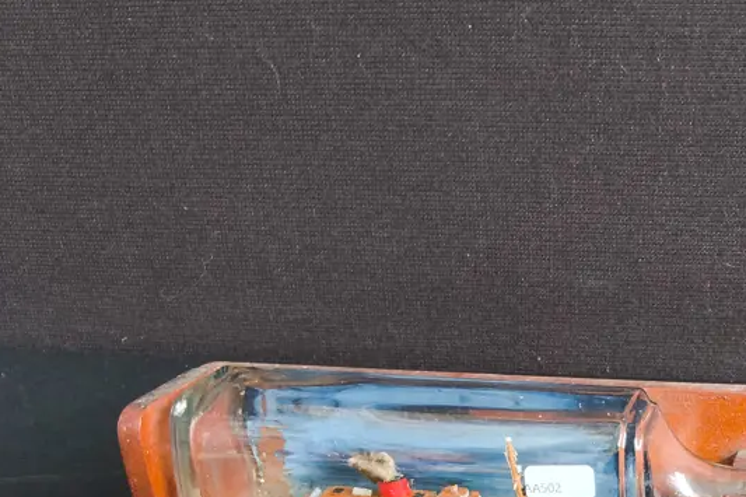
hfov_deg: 34.4
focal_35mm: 54
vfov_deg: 23.9
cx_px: 703
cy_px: 501
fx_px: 1119
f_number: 2
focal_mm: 2.87
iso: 250
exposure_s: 1/100
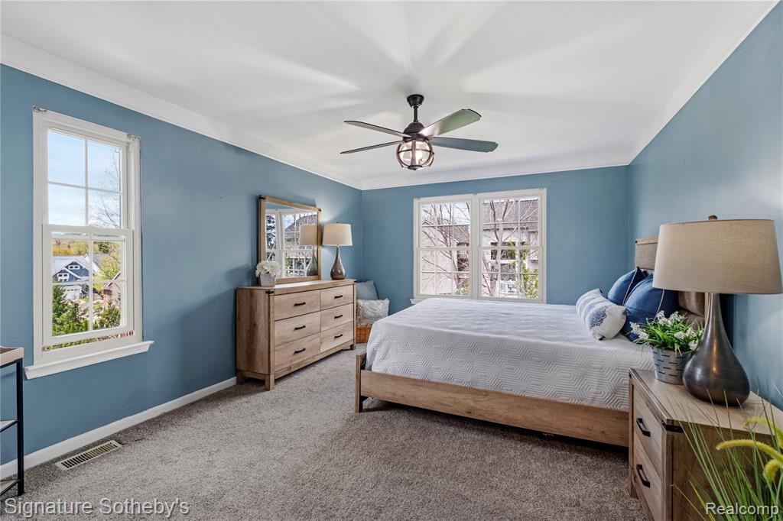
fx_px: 326
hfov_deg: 100.4
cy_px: 260
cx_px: 392
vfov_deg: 77.3
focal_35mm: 15
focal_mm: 10
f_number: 5.6
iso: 800
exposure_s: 1/2
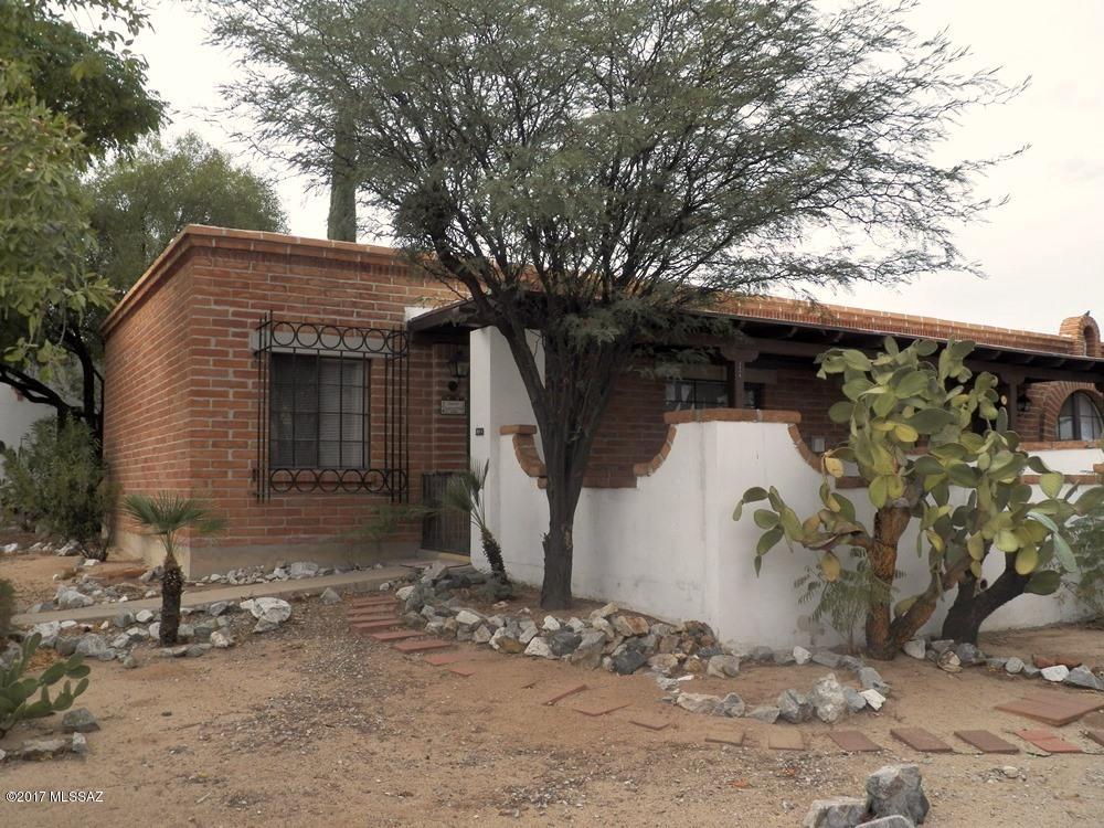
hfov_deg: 58.4
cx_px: 552
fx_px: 989
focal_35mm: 31
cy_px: 414
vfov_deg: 45.4
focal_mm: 5.5
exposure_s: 1/500
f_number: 4
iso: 125
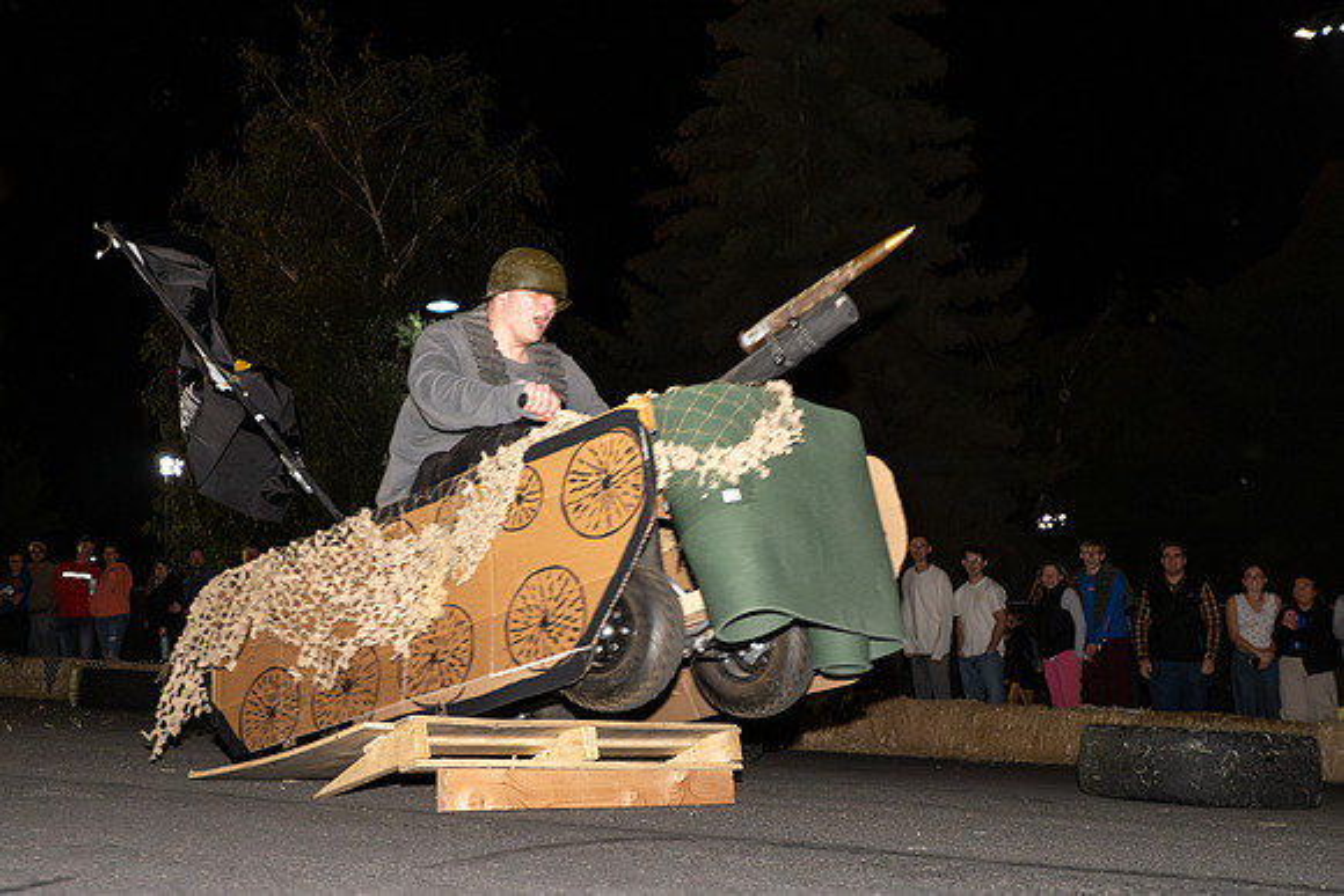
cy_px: 540
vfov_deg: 30.8
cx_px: 637
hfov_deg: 45.0
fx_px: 1621
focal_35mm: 43
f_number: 2.8
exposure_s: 1/400
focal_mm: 24
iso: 2000
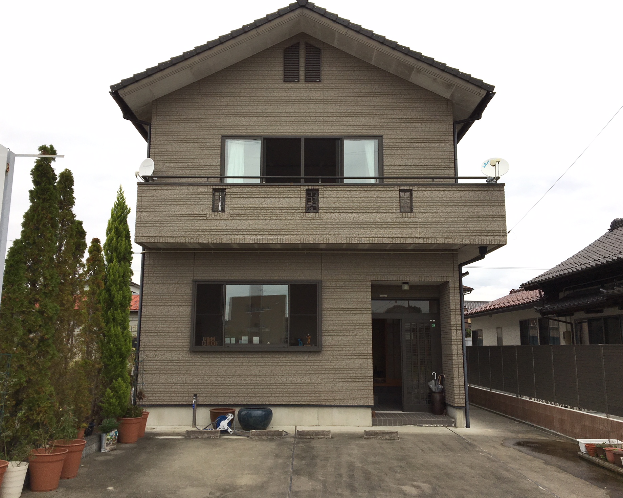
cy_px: 247
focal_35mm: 31
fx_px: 572
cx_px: 304
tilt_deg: +11.8
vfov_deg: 47.1
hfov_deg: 57.2
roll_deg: -0.9
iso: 25
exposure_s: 1/373
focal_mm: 4.15
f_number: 2.2
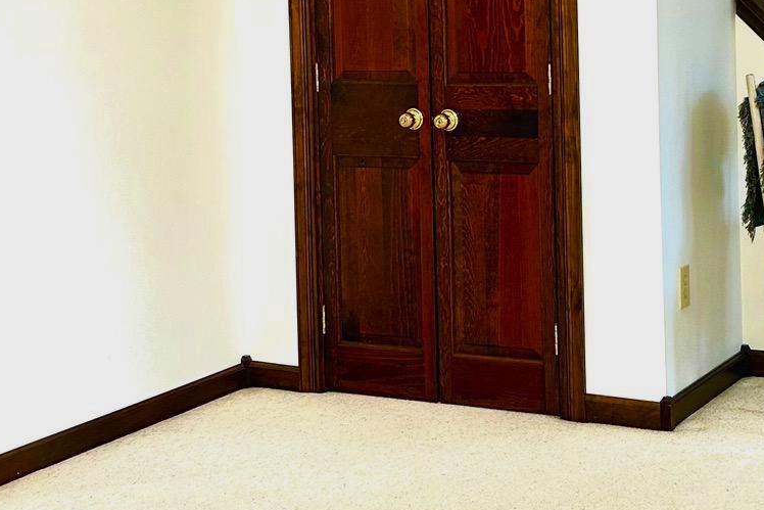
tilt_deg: -3.3
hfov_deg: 27.1
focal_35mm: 74
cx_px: 545
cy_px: 59
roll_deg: +1.9
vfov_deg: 18.2
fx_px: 1571
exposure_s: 1/60
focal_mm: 5.7
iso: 100
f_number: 1.5
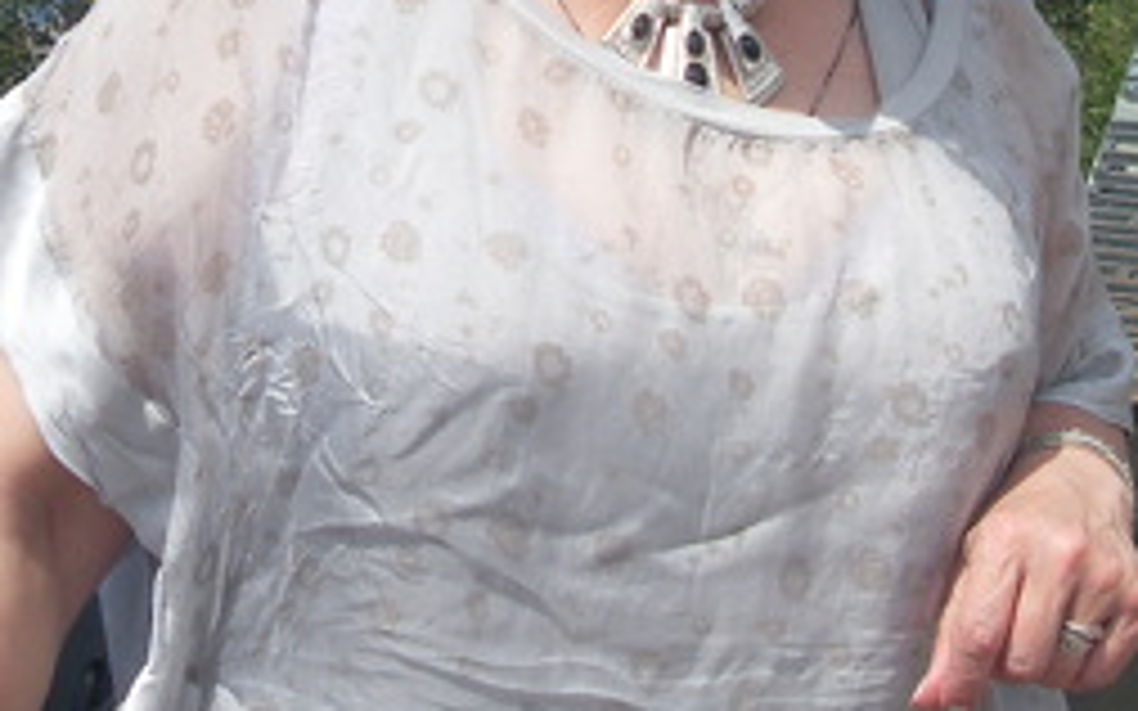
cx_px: 810
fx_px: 2729
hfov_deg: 23.4
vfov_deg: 14.4
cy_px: -99
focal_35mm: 88
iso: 80
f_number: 7
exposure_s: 1/350
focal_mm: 6.3
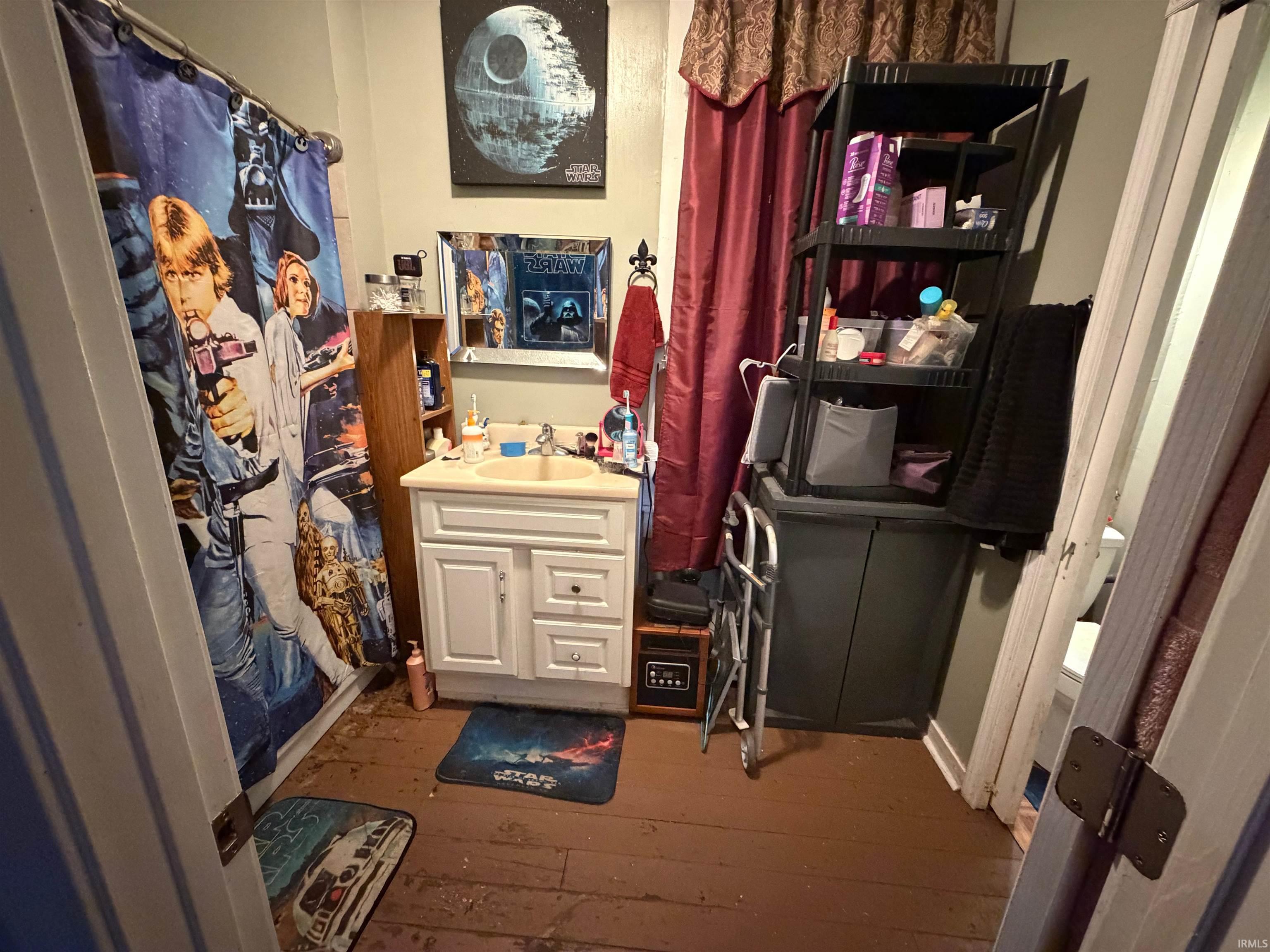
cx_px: 635
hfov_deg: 102.1
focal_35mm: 14
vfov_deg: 85.7
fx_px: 514
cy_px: 476
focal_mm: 2.22
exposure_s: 1/40
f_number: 2.2
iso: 1250
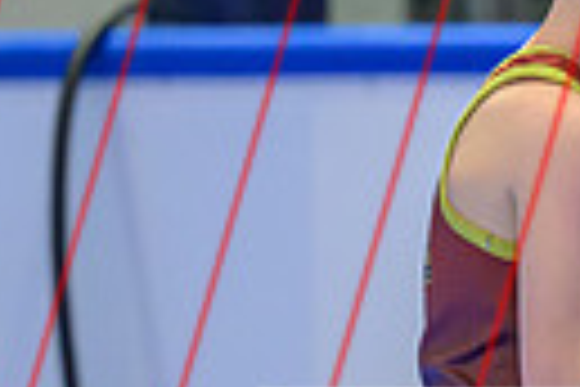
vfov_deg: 1.7
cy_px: 422
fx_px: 13291
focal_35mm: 825
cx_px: 1363
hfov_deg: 2.5
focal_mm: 140
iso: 4000
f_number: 2.8
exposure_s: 1/800
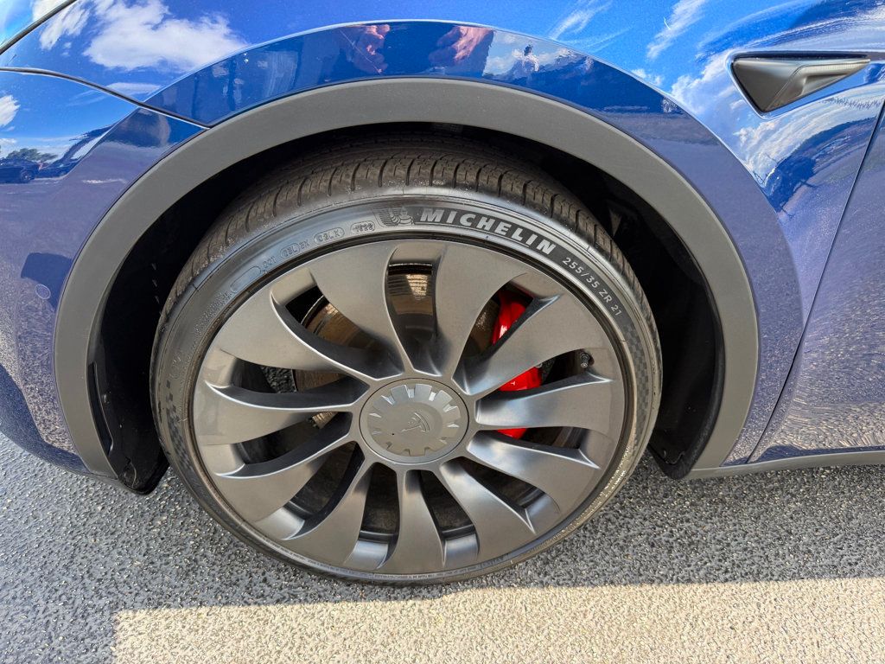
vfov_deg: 56.8
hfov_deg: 71.6
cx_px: 442
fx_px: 614
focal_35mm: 24
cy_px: 332
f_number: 1.78
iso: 100
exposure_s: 1/423
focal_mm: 6.76
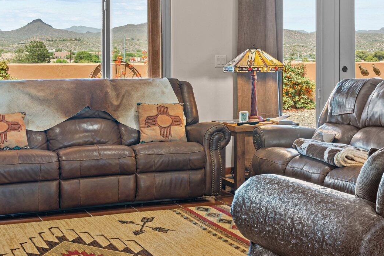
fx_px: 750
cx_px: 283
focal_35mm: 70
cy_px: 62
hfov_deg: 28.3
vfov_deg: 19.2
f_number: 8
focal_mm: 35.7
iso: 400
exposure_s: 1/2
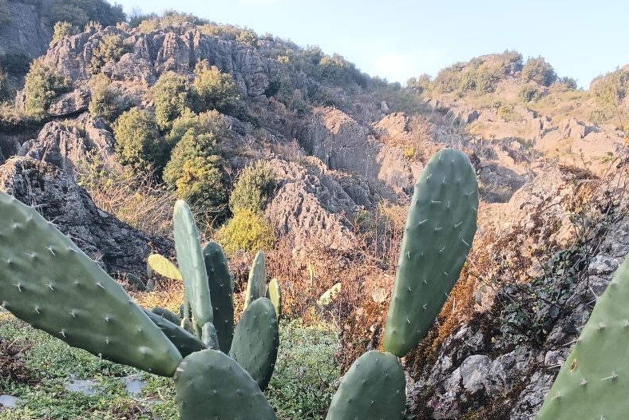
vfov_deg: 33.7
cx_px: 318
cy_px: 355
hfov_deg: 50.7
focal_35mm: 38
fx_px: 664
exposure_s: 1/163
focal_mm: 3.61
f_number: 1.8
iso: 50
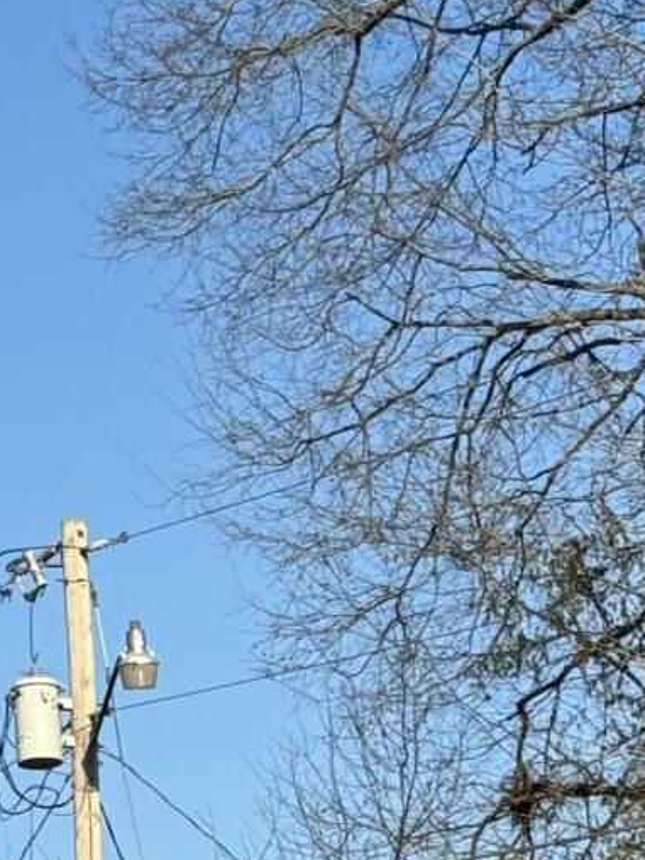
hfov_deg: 7.9
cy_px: 1344
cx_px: 195
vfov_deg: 10.1
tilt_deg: +5.8
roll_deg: +1.5
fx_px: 4696
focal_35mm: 189
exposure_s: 1/3610
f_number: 1.78
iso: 64
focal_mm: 6.76
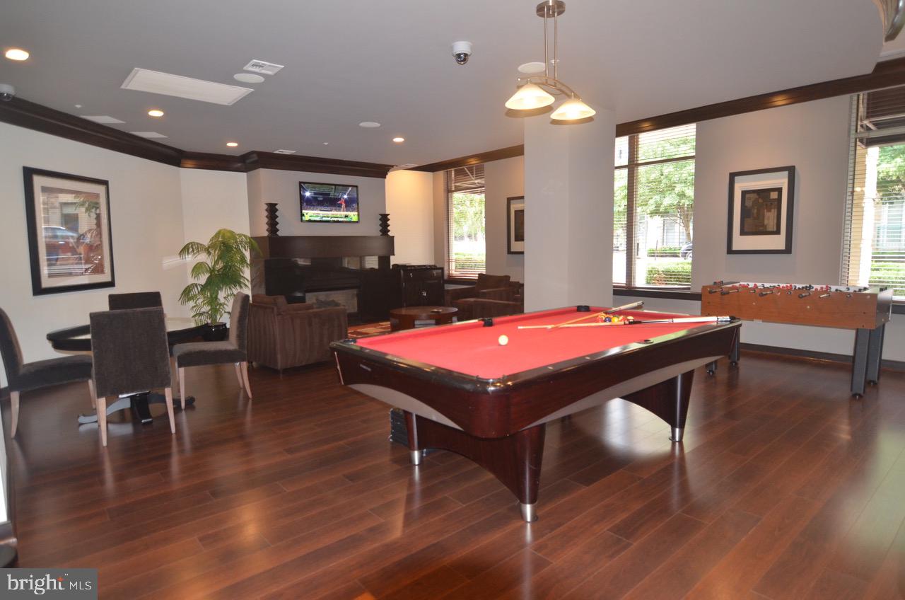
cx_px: 452
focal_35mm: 20
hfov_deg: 85.5
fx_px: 489
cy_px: 300
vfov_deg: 63.0
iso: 800
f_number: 2.8
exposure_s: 1/60
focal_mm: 13
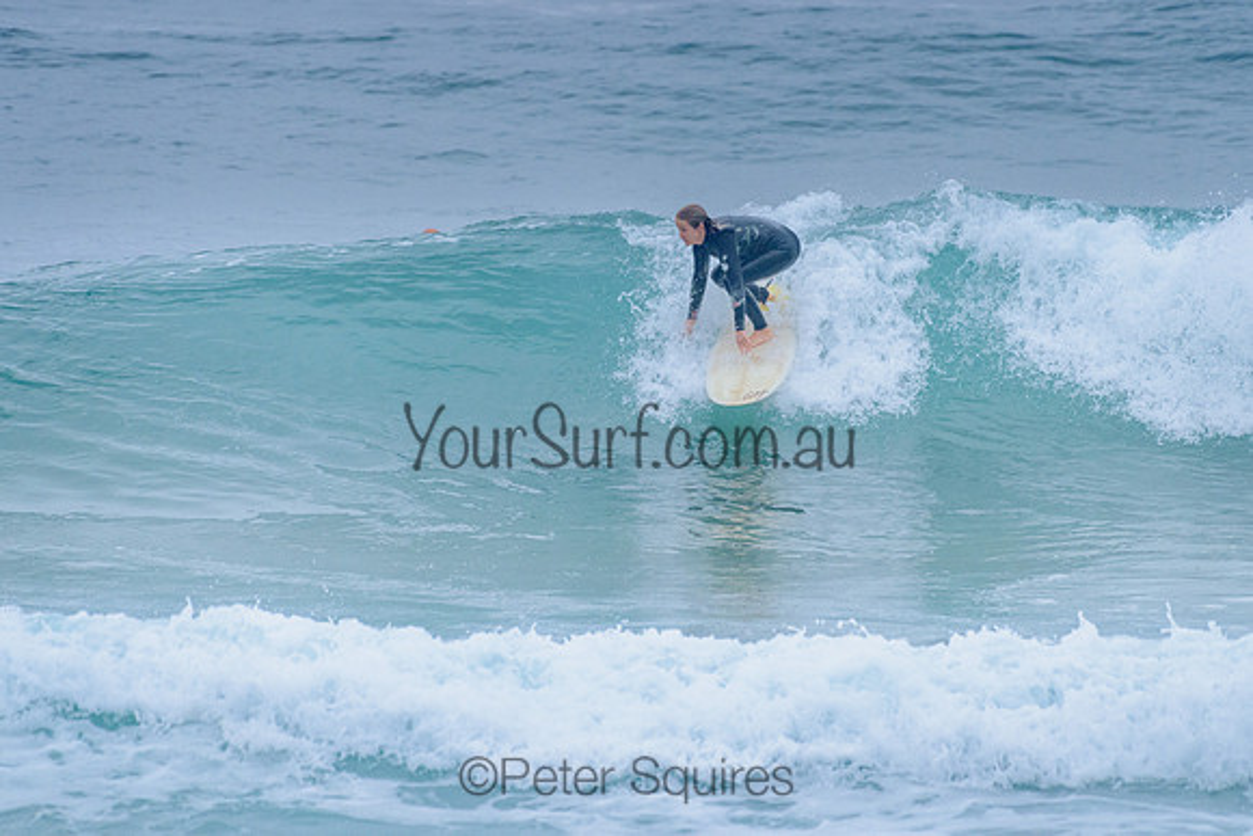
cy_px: 324
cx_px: 699
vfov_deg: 2.2
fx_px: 21335
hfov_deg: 3.4
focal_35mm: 613
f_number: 5.6
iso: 1600
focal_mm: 500
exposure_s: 1/2000
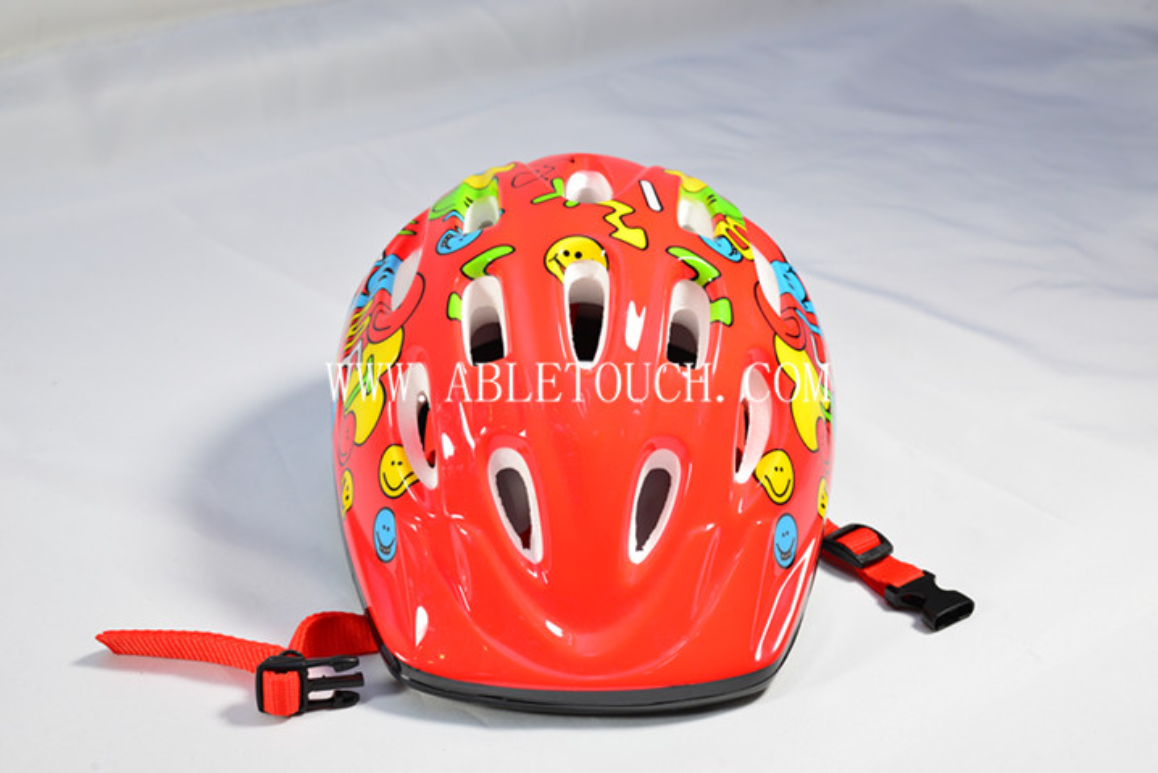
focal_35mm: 50
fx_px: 1609
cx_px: 579
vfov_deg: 27.0
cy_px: 386
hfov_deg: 39.6
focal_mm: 50
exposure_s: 1/80
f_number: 9
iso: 320
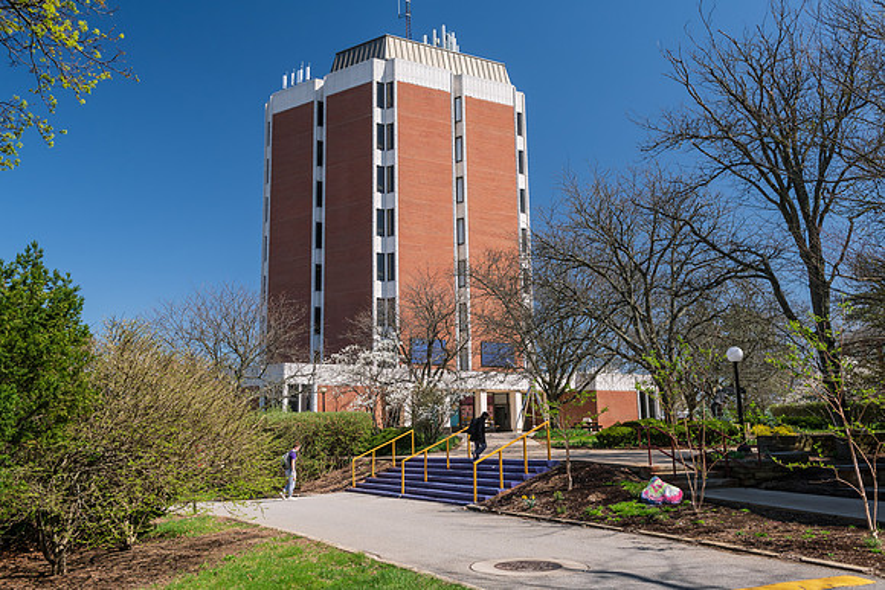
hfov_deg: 58.7
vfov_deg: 41.1
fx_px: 787
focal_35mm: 32
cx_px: 442
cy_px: 295
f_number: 6.3
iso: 320
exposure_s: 1/320
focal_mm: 32
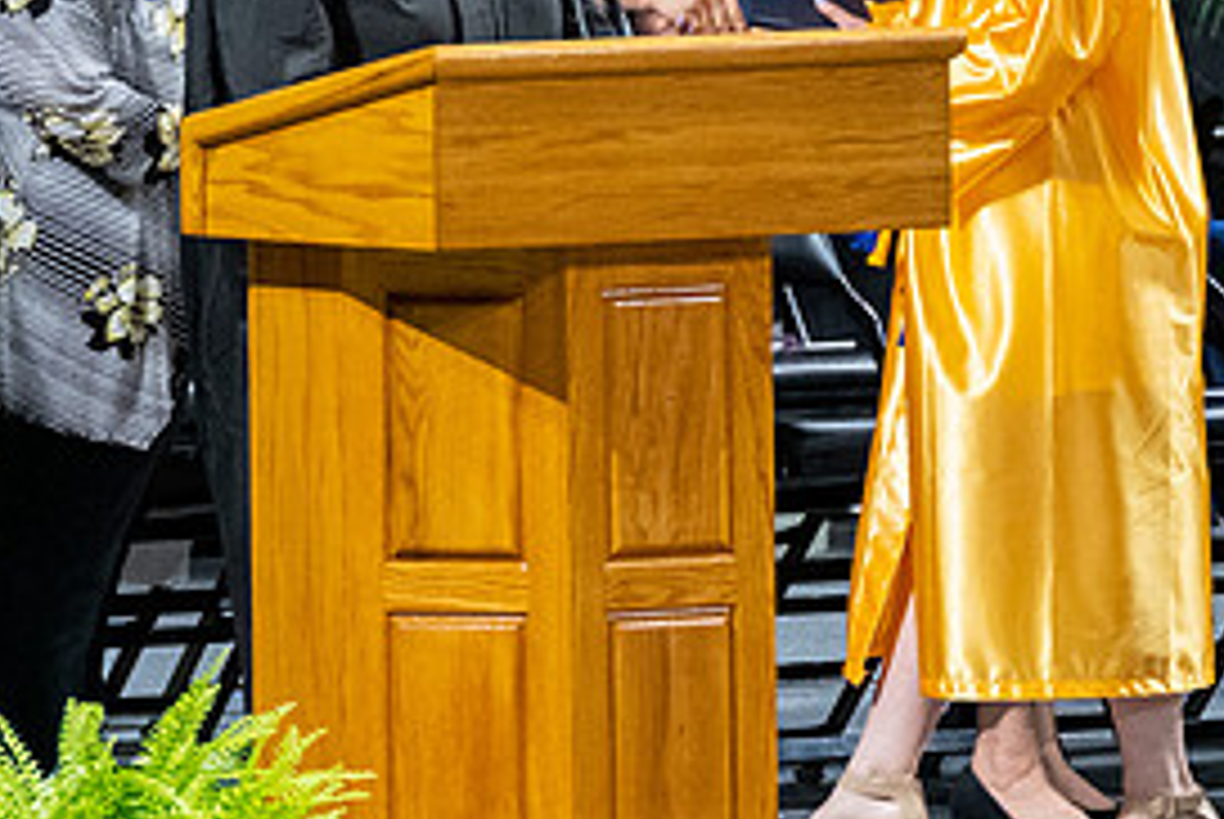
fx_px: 29339
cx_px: 1046
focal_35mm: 862
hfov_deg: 2.4
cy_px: 246
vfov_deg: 1.6
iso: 2000
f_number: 4
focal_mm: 200
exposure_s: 1/200
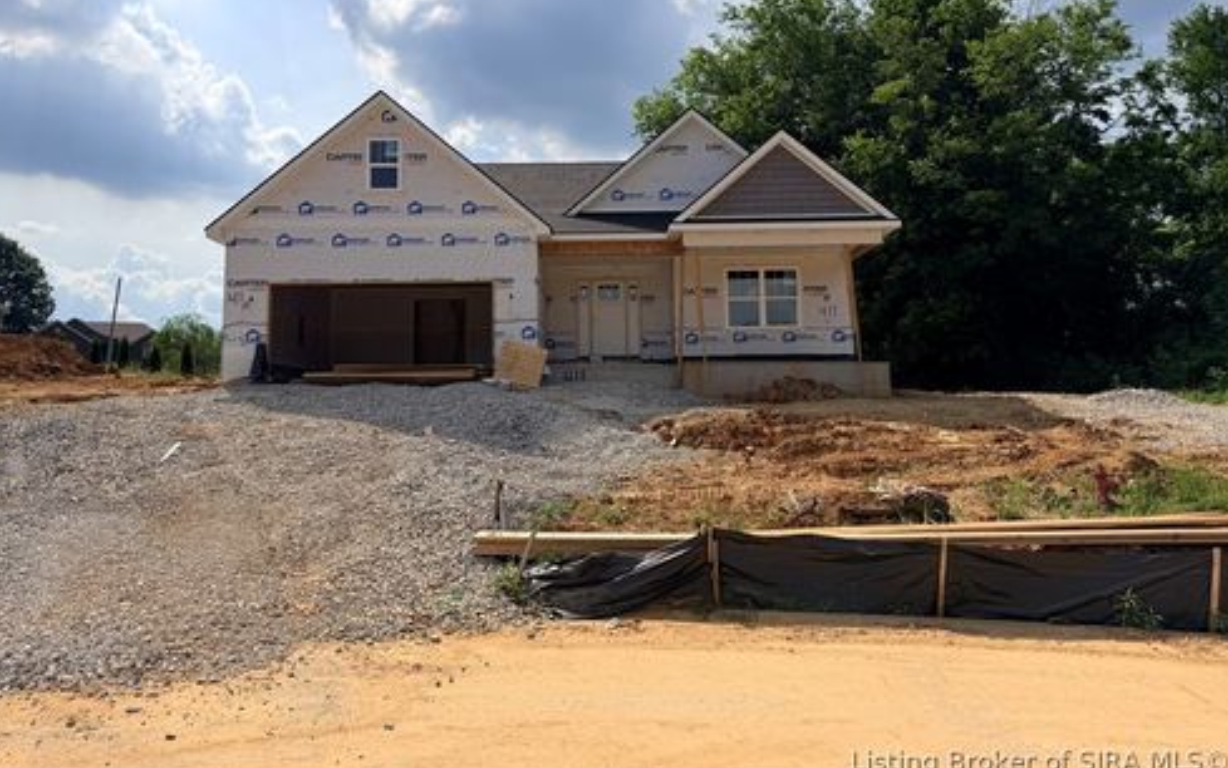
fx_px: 870
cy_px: 310
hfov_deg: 70.4
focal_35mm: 26
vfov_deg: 47.4
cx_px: 608
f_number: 1.78
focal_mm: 6.76
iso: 100
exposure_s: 1/9091
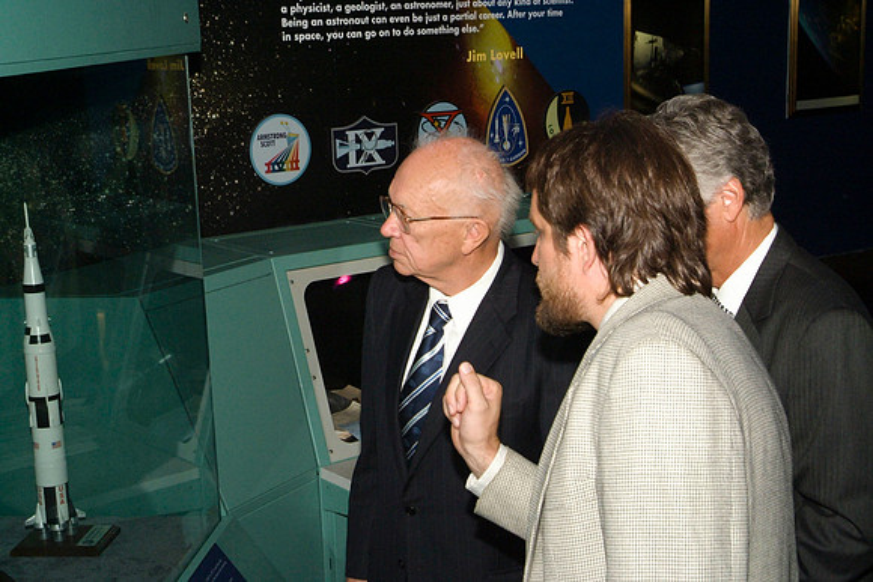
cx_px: 436
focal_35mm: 57
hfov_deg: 35.0
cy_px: 291
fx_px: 1383
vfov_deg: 23.8
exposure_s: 1/125
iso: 1600
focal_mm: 38
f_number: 16
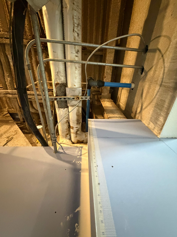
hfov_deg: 85.7
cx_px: 88
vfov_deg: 102.1
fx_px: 95
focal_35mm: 14
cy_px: 118
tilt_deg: +64.1
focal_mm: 2.22
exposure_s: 1/40
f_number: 2.2
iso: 1000
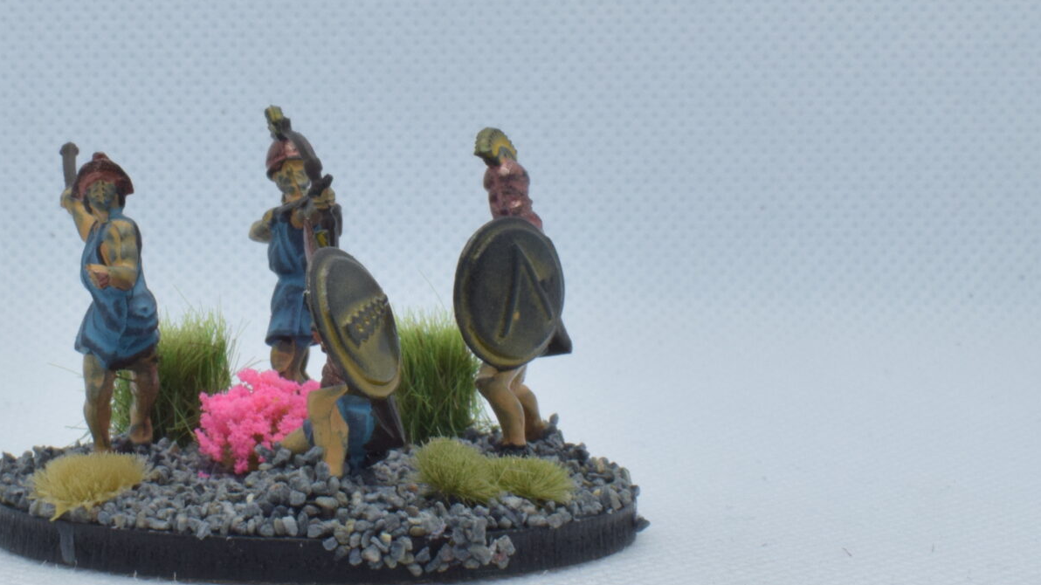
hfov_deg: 23.2
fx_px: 2515
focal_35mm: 91
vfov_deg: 13.2
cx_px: 289
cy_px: 177
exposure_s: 1/60
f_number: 25
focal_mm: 27
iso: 800
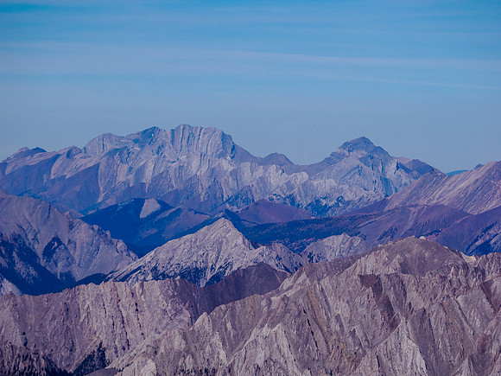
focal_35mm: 300
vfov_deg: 5.0
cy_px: 188
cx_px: 250
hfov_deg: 6.6
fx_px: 4342
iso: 200
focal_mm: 150
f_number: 8
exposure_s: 1/500
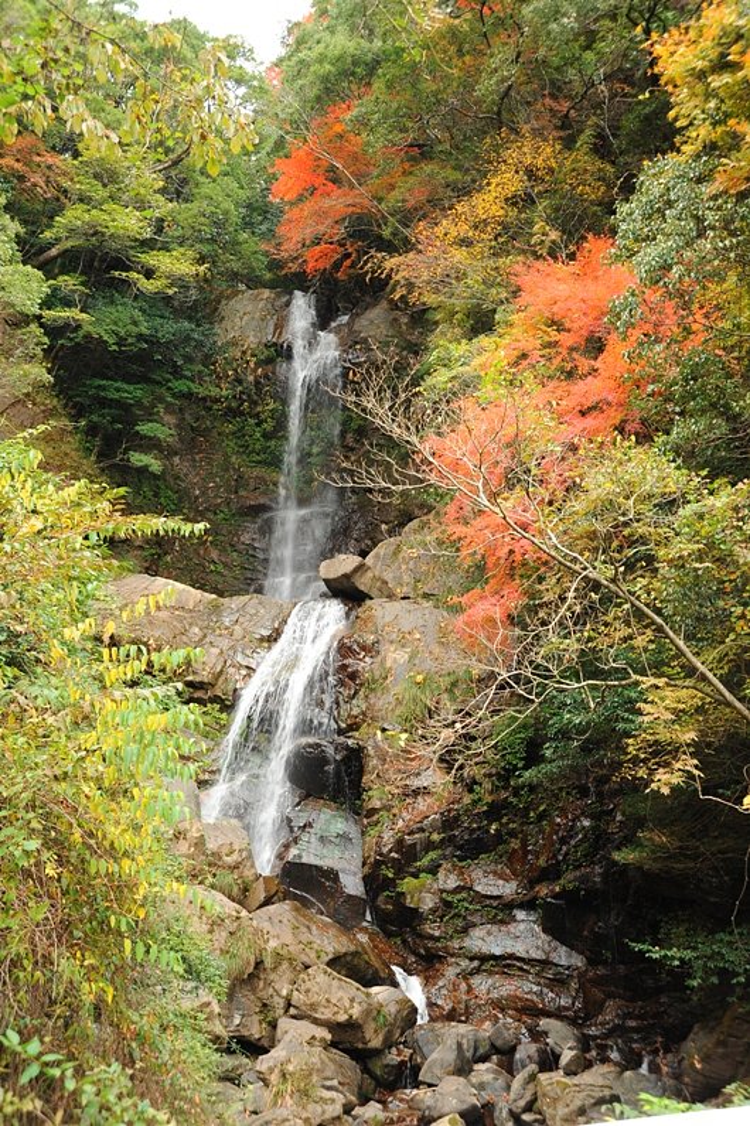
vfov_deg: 50.7
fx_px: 1188
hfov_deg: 35.0
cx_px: 375
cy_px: 563
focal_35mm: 38
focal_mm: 38
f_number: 8
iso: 1600
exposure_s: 1/50
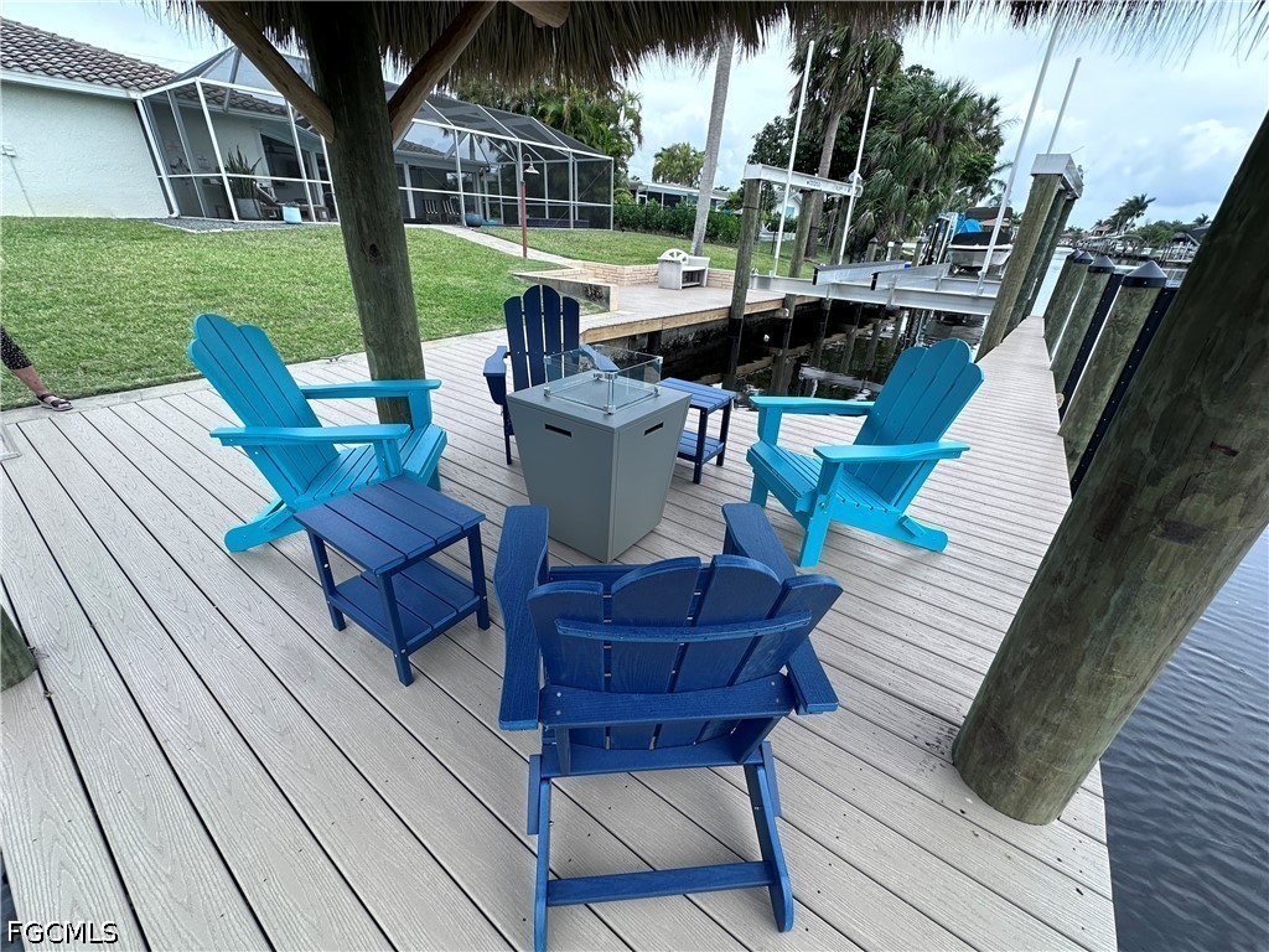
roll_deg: -2.7
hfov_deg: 102.1
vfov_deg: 85.7
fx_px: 513
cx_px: 634
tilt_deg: -25.8
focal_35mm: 14
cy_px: 476
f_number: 2.2
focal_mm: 2.22
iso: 40
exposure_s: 1/543
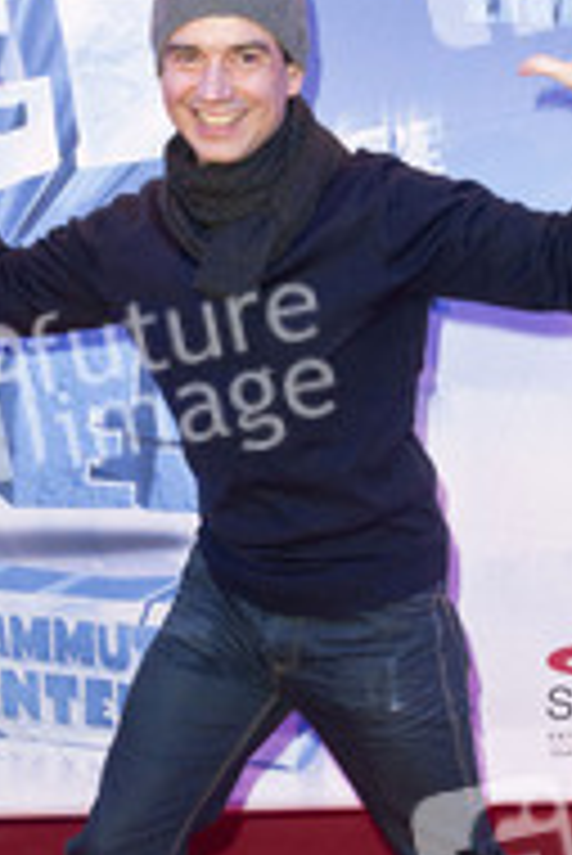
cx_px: 236
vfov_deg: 25.1
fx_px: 1903
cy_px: 616
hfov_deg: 17.1
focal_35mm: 80
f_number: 5.6
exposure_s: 1/200
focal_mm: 38
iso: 1600
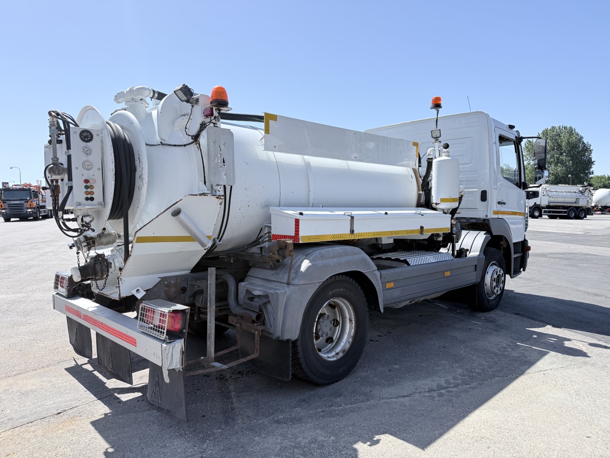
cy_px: 229
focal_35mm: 24
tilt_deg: -5.0
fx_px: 423
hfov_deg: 71.6
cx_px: 305
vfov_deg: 56.8
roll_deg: -0.2
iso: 100
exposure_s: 1/2445
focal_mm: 6.76
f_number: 1.78
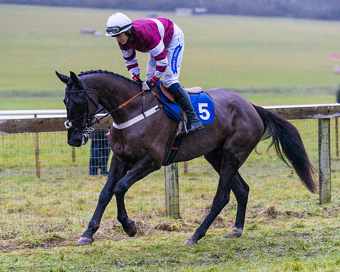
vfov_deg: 8.7
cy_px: 152
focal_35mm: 177
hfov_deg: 10.9
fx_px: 1785
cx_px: 169
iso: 2500
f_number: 2.8
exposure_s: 1/2000
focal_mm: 135
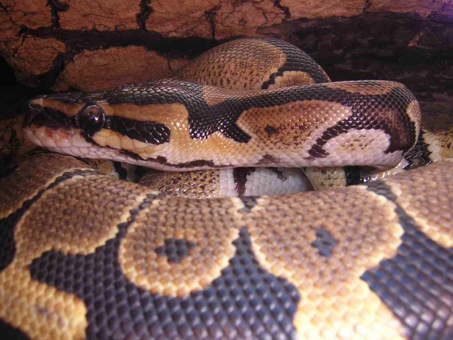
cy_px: 170
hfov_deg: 51.4
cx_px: 226
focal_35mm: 36
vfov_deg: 39.7
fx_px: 471
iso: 239
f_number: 5.2
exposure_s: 1/60.1
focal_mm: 4.7
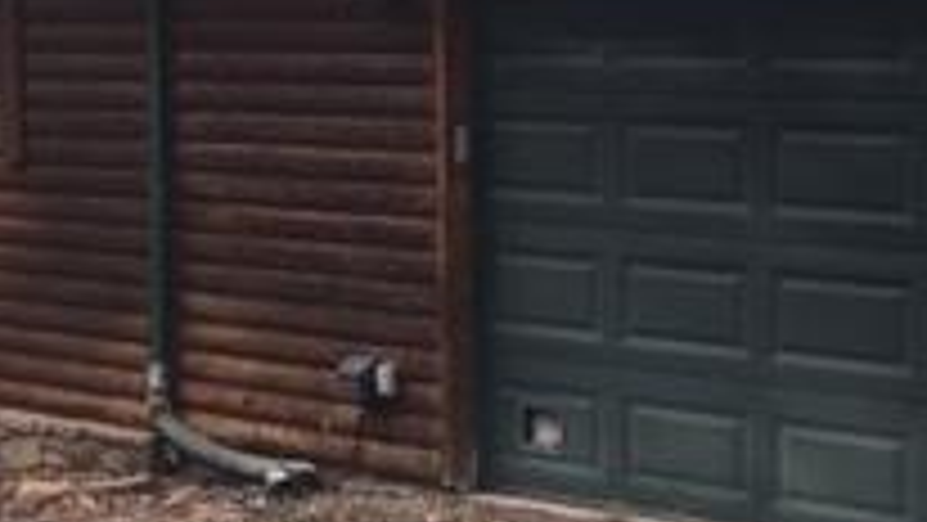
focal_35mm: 98
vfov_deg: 12.3
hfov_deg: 20.2
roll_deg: +1.2
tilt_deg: -5.7
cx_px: -225
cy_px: 162
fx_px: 2409
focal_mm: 4.15
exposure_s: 1/198
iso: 32
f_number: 2.2
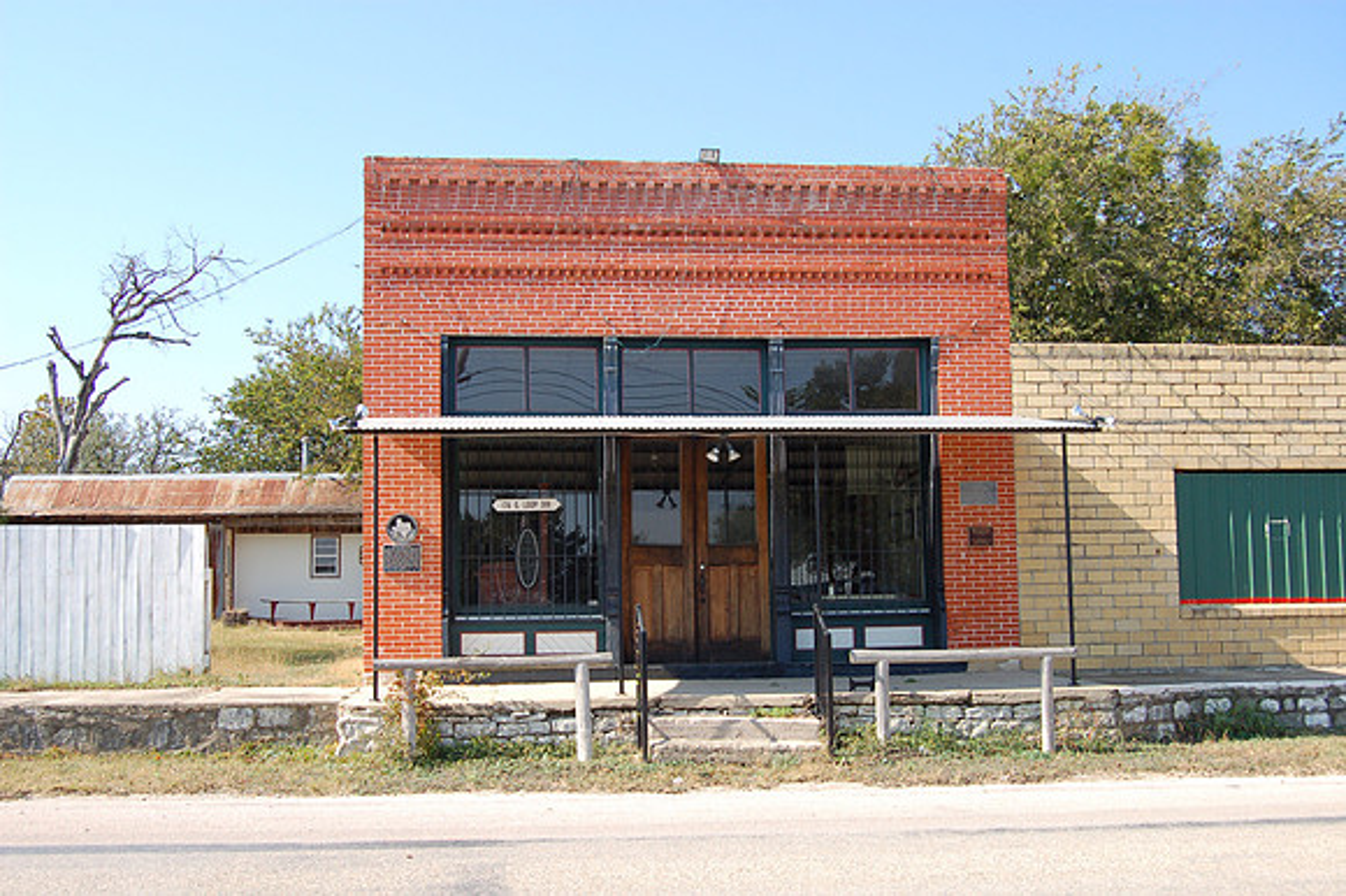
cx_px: 673
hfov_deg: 49.6
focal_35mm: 39
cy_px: 448
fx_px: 1457
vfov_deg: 34.2
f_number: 6.3
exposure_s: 1/320
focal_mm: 26
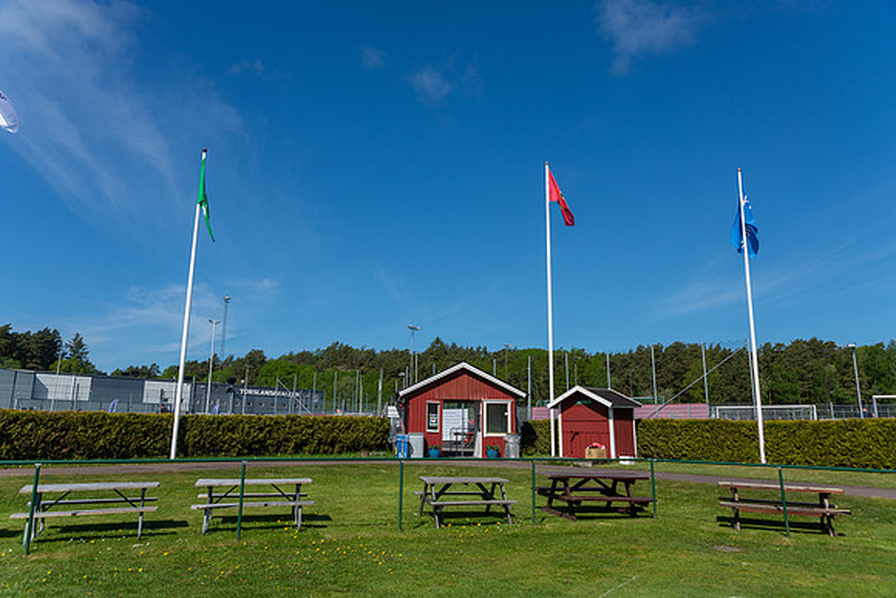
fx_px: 609
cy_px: 299
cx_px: 448
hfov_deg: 72.7
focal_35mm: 24
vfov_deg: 52.3
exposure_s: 1/800
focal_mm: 24
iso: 100
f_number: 5
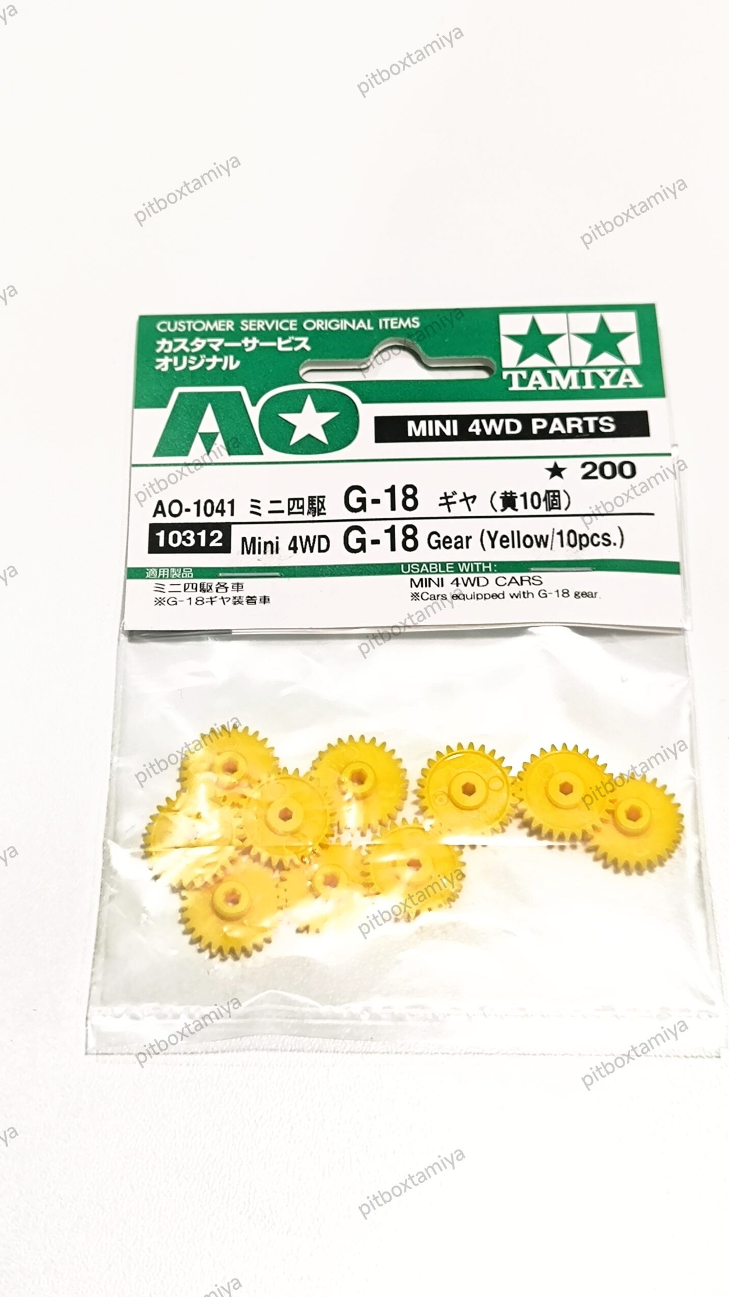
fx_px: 1890
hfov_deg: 21.8
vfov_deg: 37.8
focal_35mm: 55
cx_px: 395
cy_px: 651
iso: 320
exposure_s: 1/101
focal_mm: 6.92
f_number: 1.9
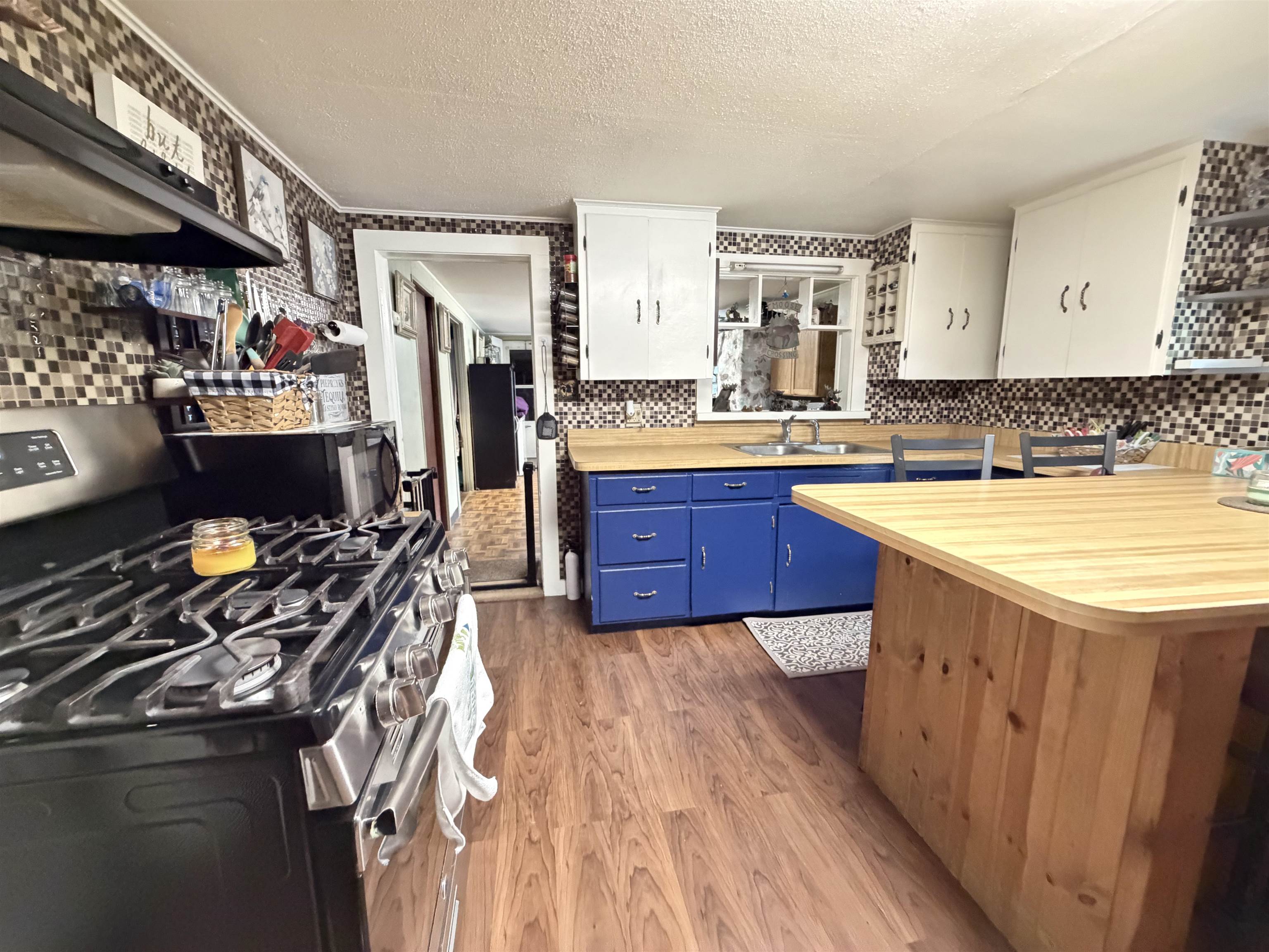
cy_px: 476
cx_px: 634
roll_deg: +1.6
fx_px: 513
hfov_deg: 102.1
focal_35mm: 14
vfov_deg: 85.7
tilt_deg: -9.0
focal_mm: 2.22
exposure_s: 1/40
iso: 1250
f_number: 2.2
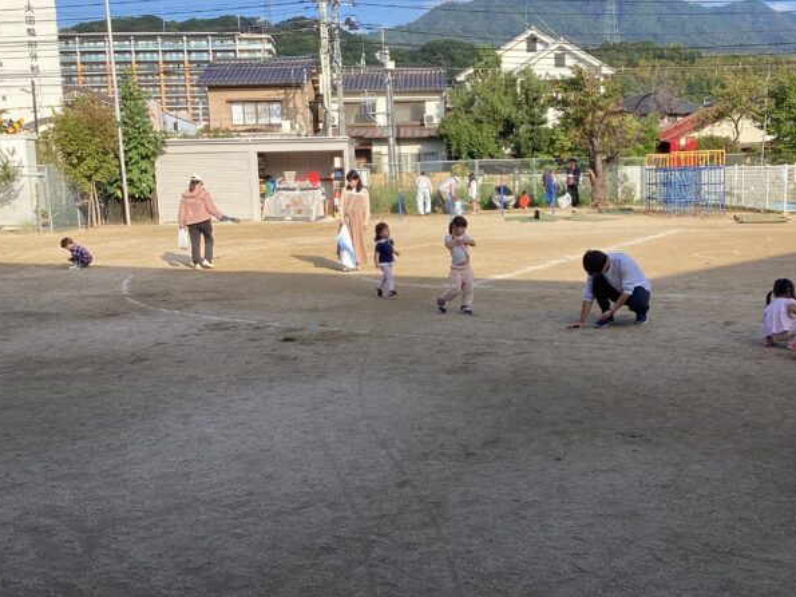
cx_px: 474
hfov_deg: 46.6
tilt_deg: -7.2
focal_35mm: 40
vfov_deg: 35.9
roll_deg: +1.8
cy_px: 300
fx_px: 920
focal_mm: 3.3
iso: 25
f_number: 2.4
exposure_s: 1/876
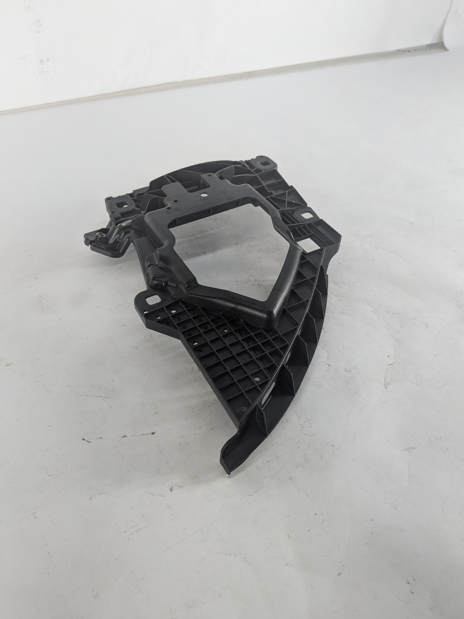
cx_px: 232
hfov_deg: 56.8
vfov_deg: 71.6
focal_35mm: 24
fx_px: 429
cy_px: 310
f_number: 1.7
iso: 35
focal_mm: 4.53
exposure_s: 1/203
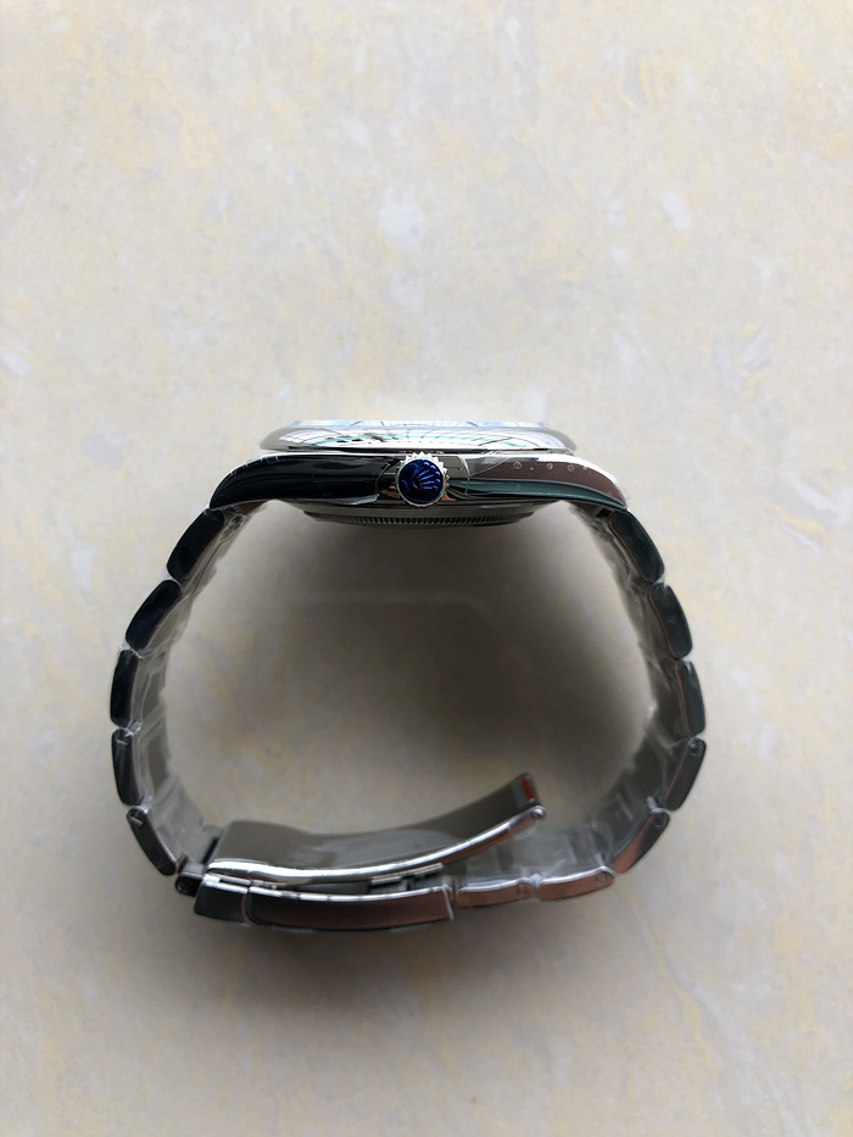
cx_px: 426
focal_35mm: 28
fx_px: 920
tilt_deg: -85.1
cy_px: 568
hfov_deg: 49.8
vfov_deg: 63.4
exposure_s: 1/136
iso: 20
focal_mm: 4
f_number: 1.8
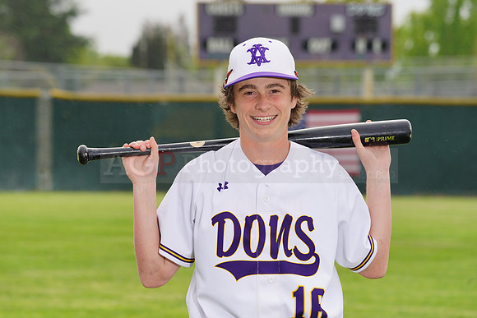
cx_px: 238
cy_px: 159
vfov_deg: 6.6
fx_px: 2770
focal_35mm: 209
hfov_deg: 9.8
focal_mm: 209
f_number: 9
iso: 160
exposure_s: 1/250
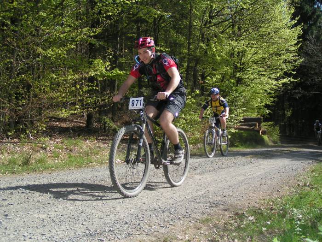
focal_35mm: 47
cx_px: 161
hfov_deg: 40.4
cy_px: 121
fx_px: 437
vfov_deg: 30.9
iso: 50
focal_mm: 7.3
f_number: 2.8
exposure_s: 1/500
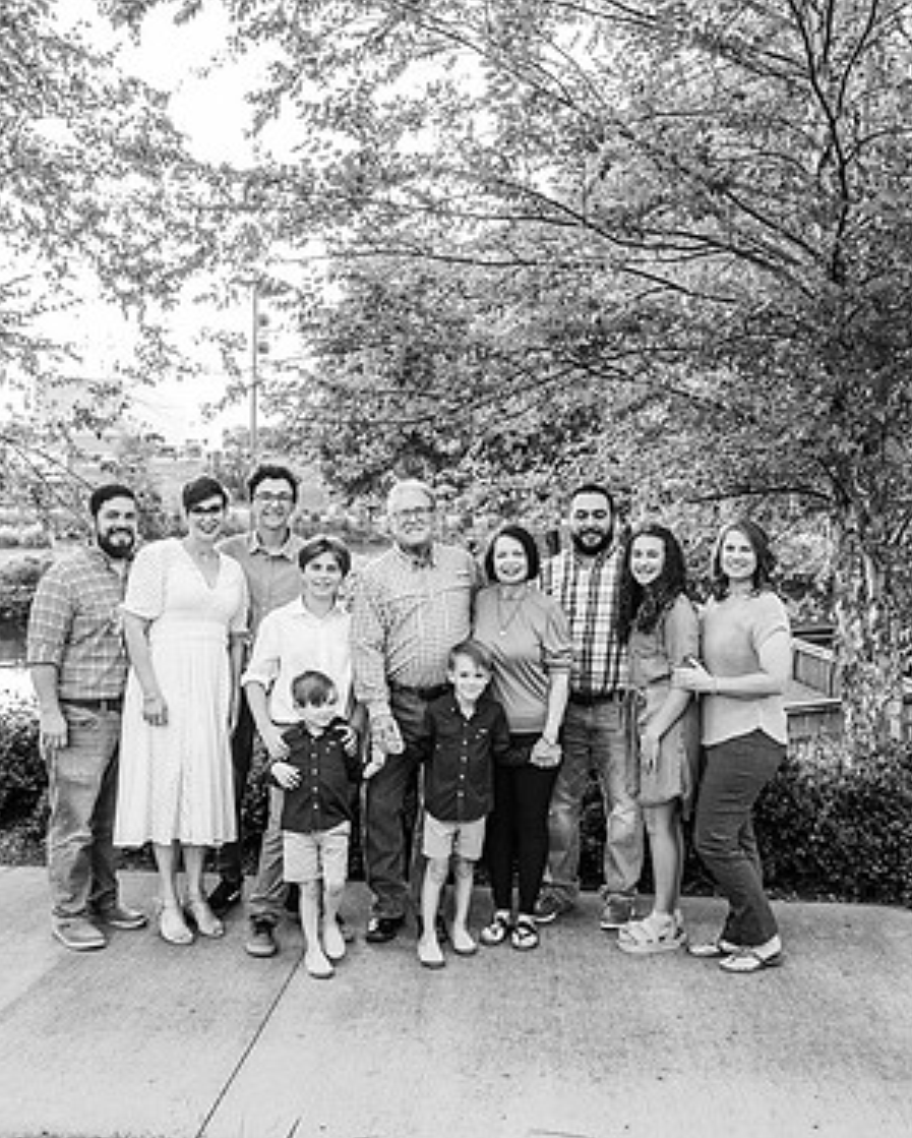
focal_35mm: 35
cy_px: 587
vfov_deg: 51.5
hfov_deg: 42.3
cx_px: 467
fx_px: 1179
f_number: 3.2
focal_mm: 24
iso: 320
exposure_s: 1/200
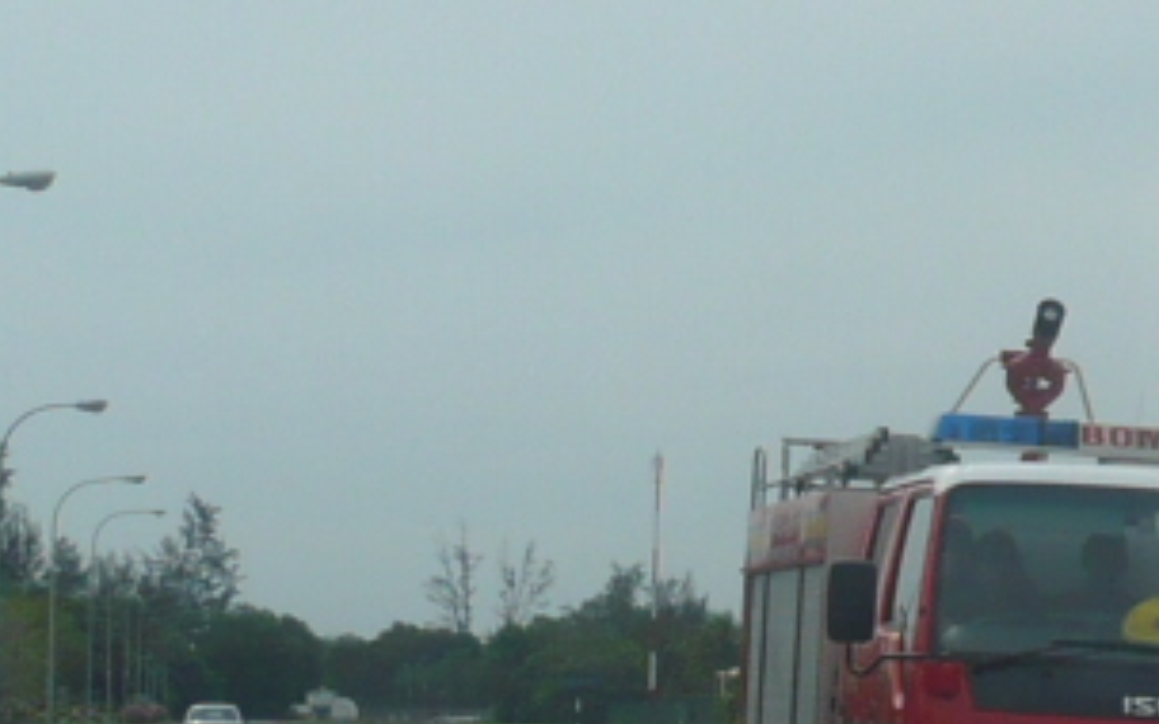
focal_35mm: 78
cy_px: 640
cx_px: 1163
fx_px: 2464
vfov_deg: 16.5
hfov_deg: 25.2
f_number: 8
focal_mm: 5.8
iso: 100
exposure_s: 1/400
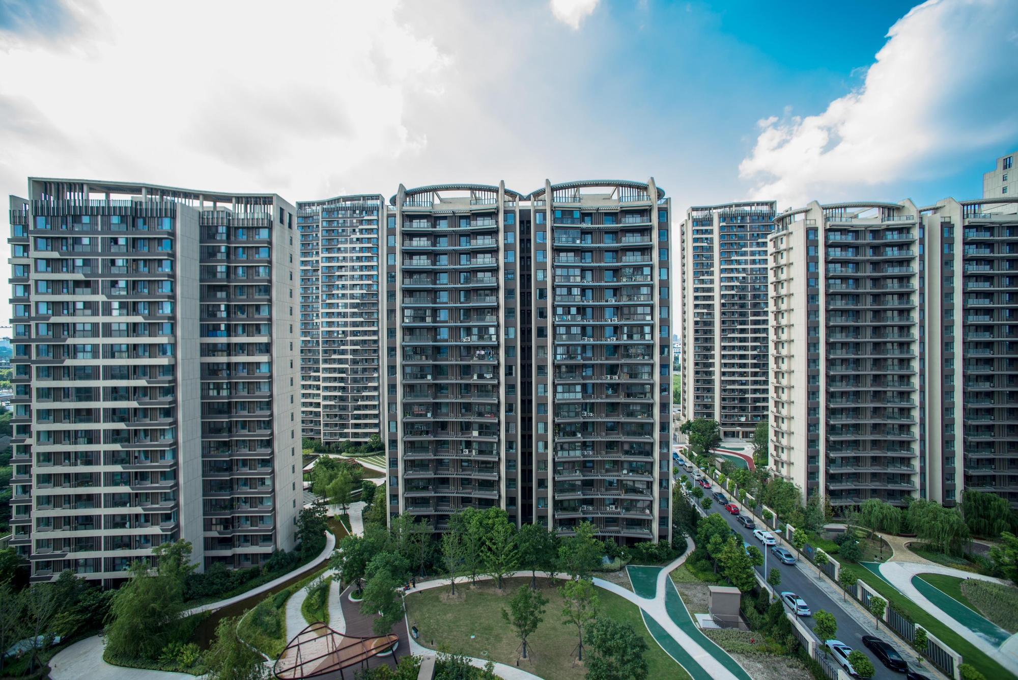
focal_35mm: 14
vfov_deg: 81.3
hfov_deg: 104.2
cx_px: 509
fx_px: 396
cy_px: 340
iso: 125
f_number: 5.6
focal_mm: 14
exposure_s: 1/100
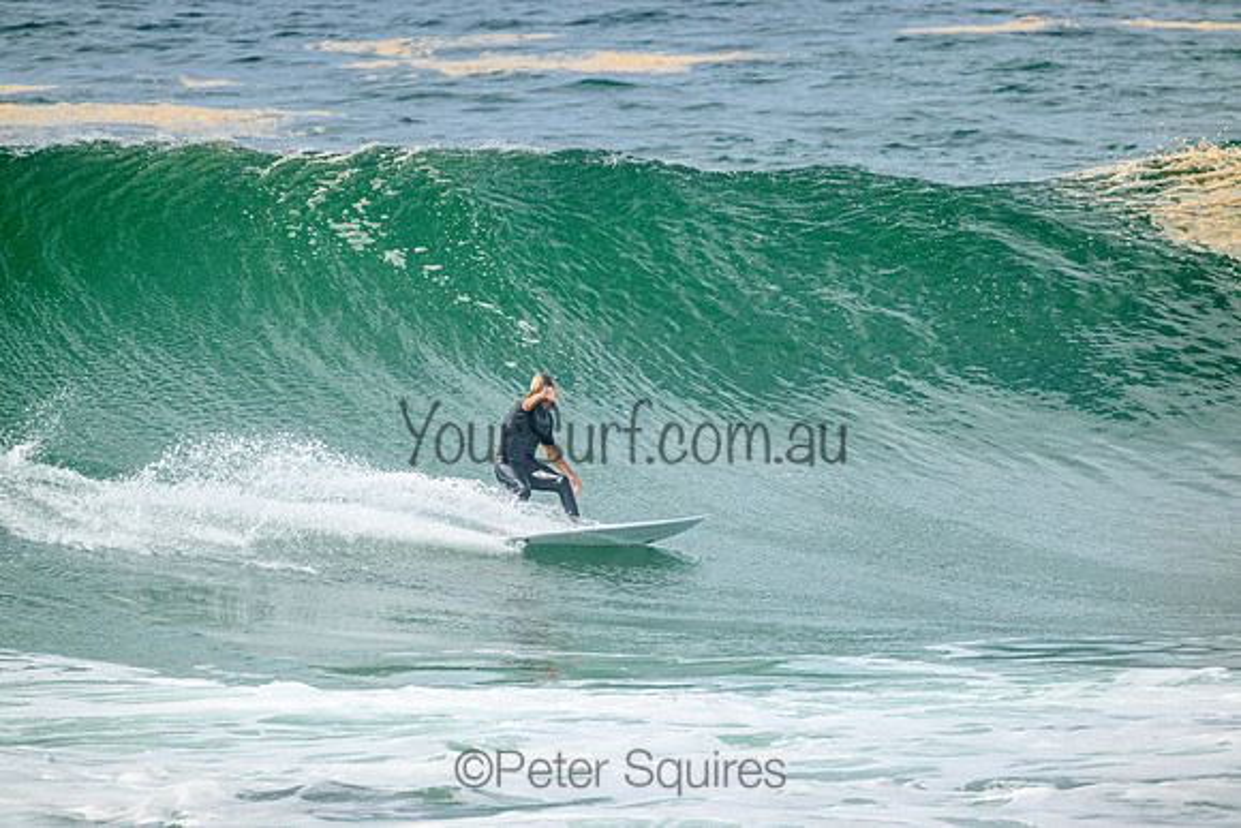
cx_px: 620
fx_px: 20342
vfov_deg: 2.3
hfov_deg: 3.5
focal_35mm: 590
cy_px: 414
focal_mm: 590
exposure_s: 1/2500
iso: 1250
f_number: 11
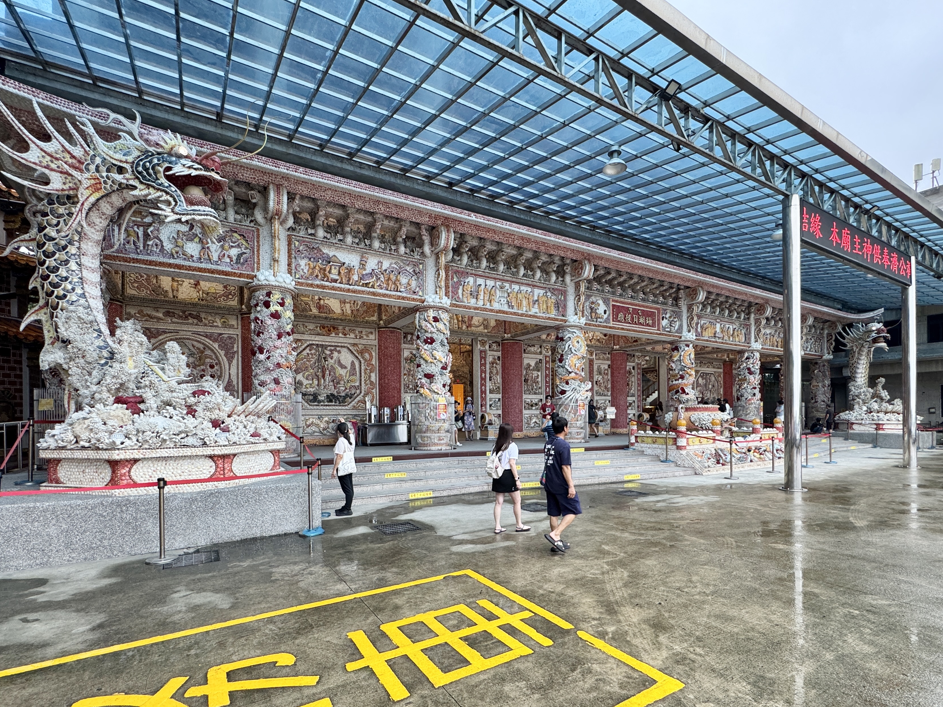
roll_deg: -0.2
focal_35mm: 17
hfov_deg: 91.0
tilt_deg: -0.2
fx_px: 463
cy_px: 416
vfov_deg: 74.1
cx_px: 484
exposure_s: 1/120
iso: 64
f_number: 2.2
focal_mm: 2.22
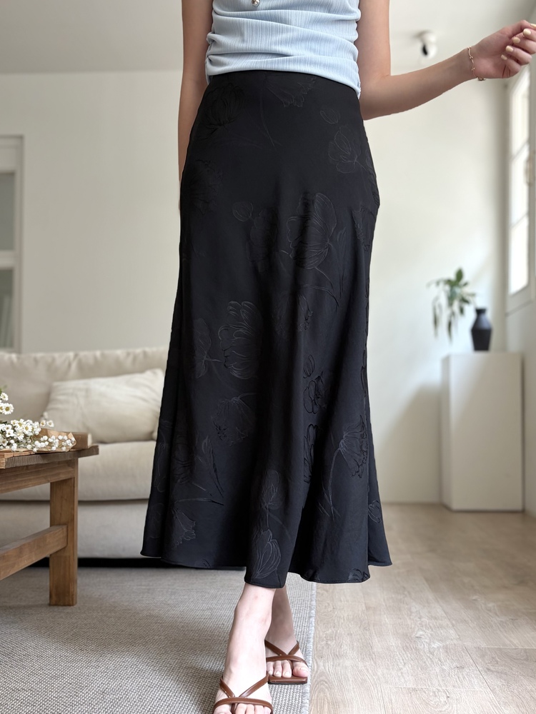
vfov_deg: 67.3
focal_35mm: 26
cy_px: 357
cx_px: 268
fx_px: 537
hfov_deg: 53.1
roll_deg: -0.7
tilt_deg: +1.4
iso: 64
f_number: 1.6
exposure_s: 1/122
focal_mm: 5.96
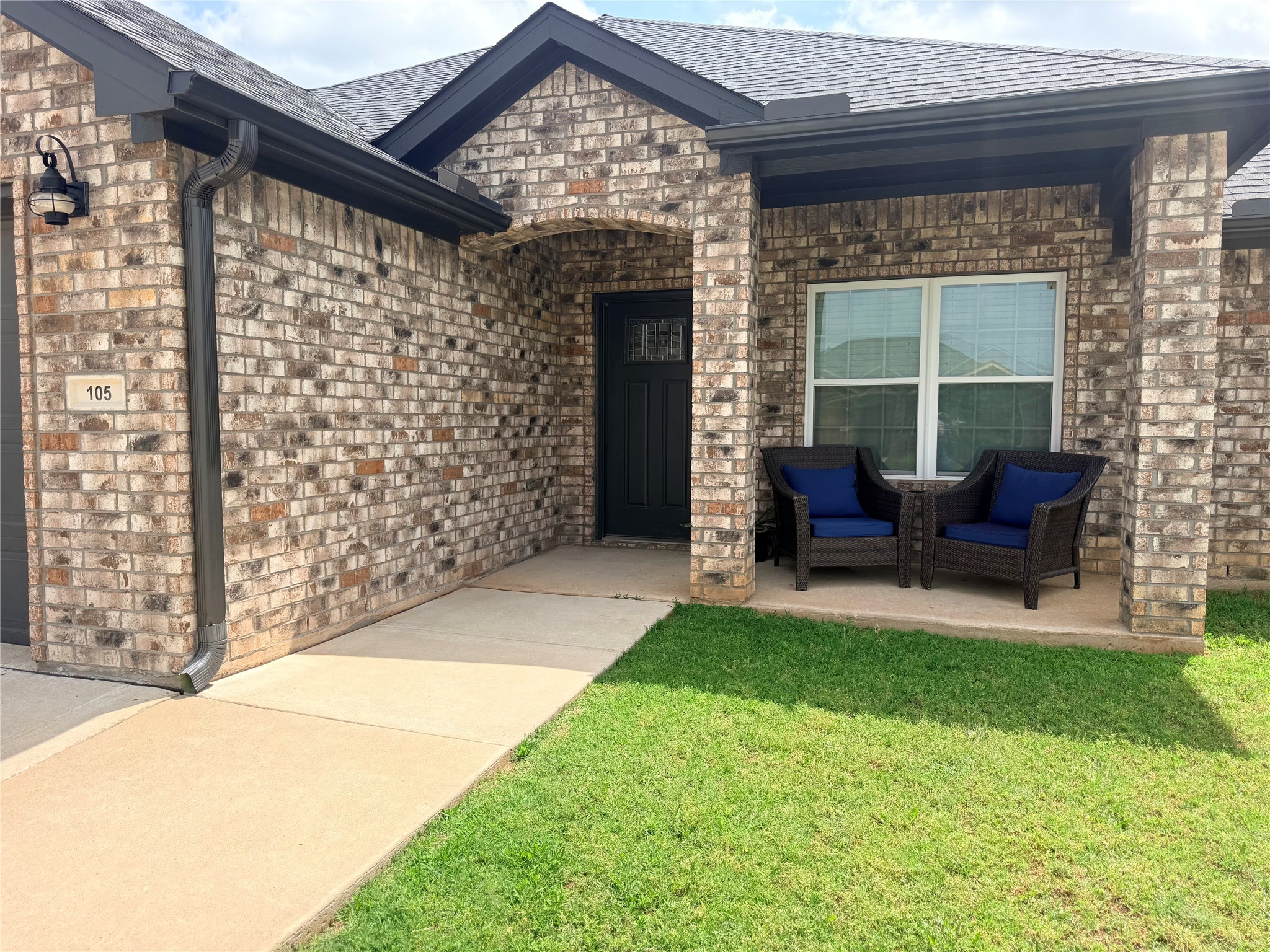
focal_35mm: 24
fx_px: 881
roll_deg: -0.2
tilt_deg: -3.3
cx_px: 635
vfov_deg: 56.8
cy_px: 476
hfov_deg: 71.6
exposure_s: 1/2801
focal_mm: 6.76
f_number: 1.78
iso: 80
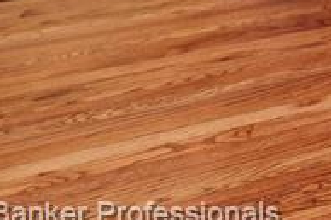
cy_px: -346
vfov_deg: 12.5
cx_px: 734
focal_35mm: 79
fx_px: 726
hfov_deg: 16.3
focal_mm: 10
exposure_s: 1/125
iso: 500
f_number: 7.1
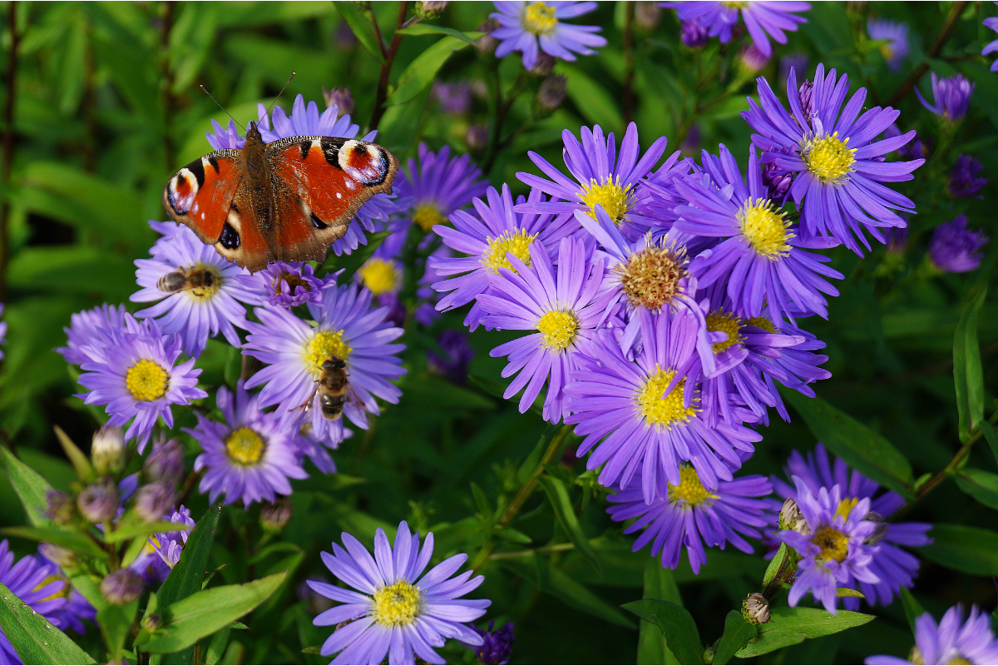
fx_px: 2287
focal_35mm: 82
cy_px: 333
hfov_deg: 24.6
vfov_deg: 16.6
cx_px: 499
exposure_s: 1/125
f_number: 7.1
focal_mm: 55
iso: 100
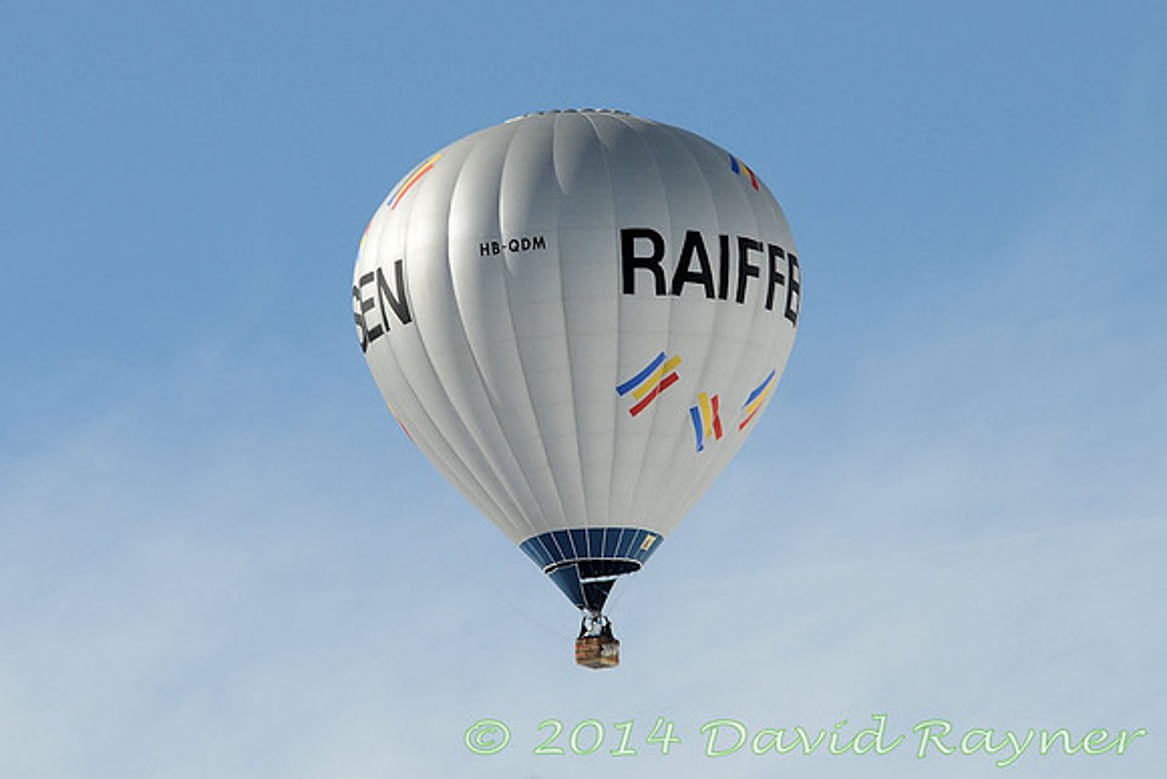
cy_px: 390
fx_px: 19454
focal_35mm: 600
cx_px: 584
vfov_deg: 2.3
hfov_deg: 3.4
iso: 200
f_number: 11
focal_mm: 400
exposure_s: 1/500
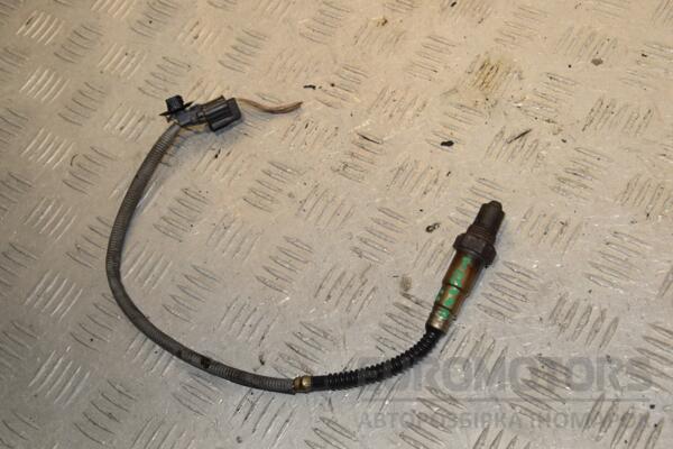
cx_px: 336
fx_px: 981
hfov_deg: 37.9
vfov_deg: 25.8
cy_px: 224
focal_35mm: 52
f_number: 9
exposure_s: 1/200
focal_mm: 35
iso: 800
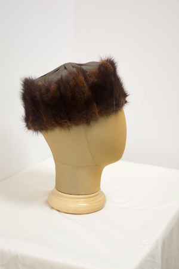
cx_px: 90
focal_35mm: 68
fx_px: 503
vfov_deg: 29.9
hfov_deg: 20.2
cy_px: 134
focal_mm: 45
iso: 1600
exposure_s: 1/60
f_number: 5.6
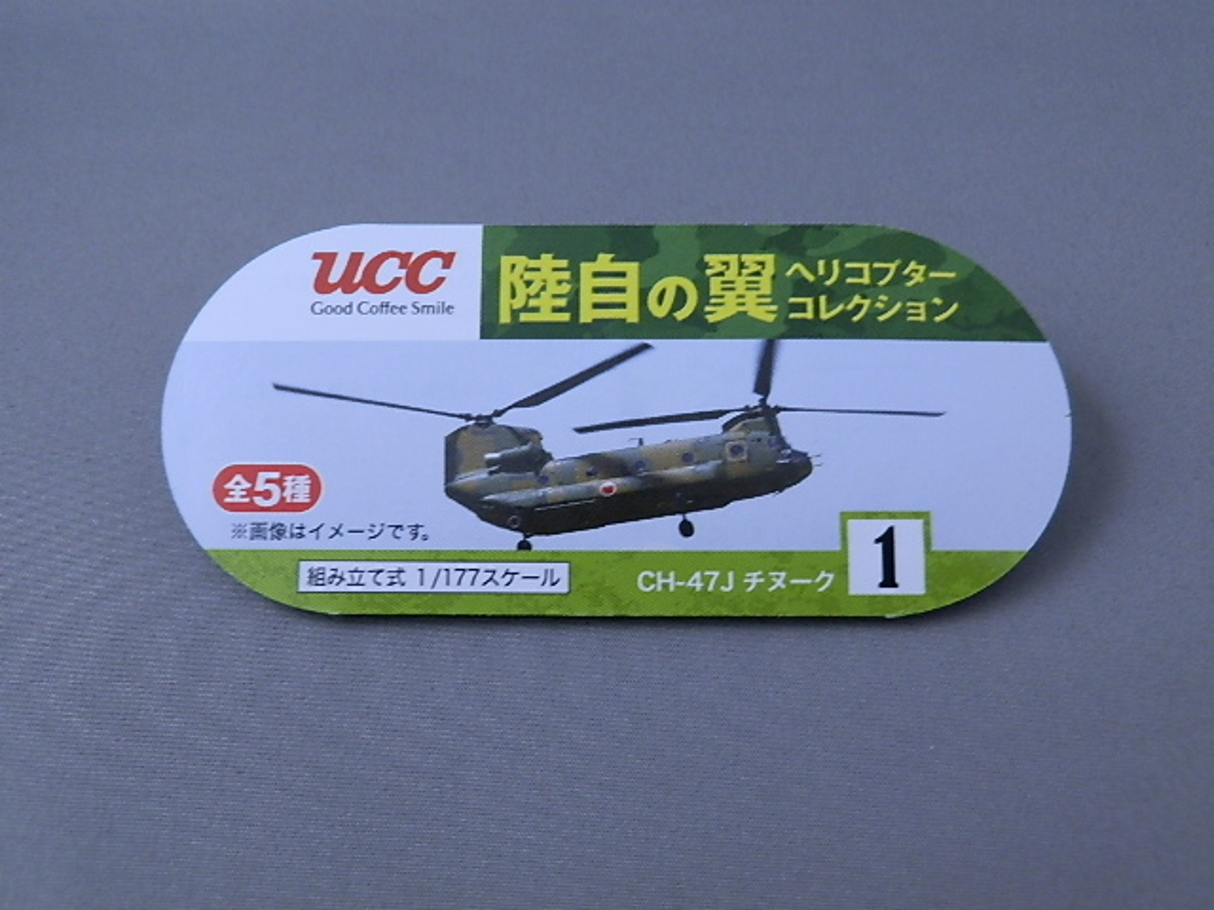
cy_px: 455
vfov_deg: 41.8
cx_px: 607
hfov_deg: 54.0
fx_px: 1192
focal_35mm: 34
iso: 200
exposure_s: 1/10
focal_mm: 6.17
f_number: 3.5
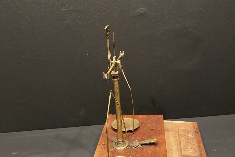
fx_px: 242
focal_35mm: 37
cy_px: 111
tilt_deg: -23.2
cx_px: 116
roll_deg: +5.3
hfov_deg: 51.9
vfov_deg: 35.4
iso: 500
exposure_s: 1/25
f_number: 1.8
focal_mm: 4.25
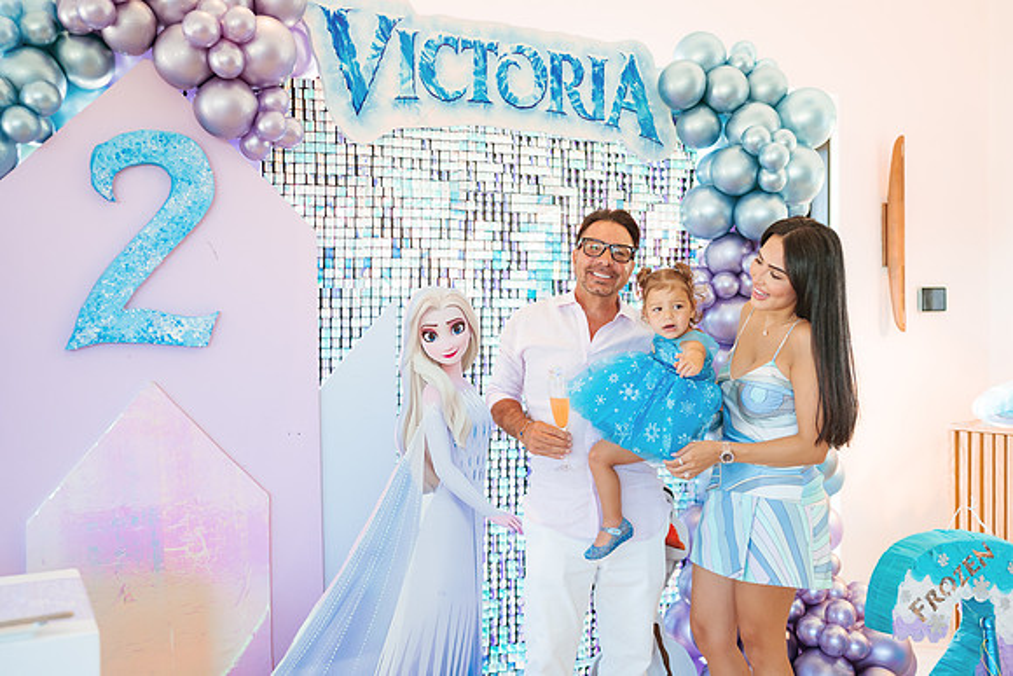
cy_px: 338
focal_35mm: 35
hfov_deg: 54.4
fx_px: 985
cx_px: 506
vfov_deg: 37.9
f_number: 2.2
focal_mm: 35
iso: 1600
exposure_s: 1/400
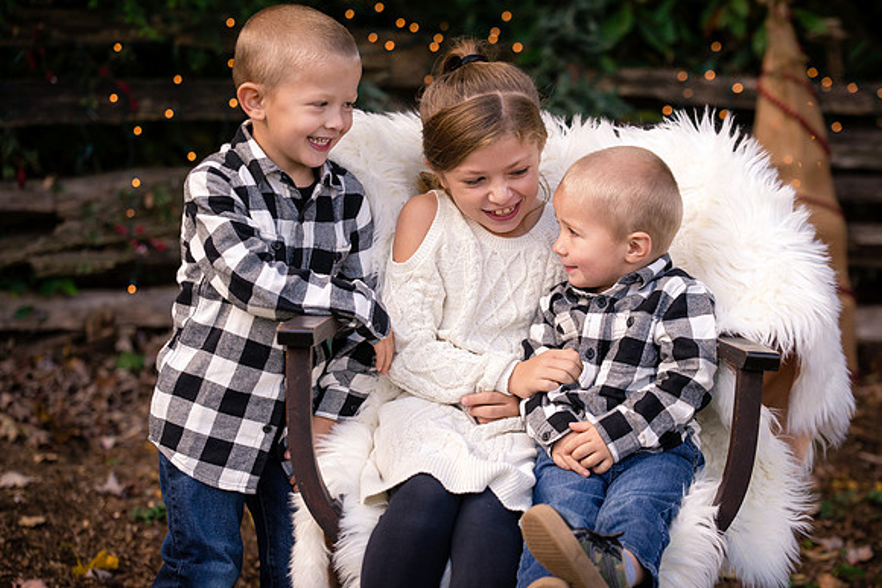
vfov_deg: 14.9
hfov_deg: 22.1
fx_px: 2254
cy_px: 294
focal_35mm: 92
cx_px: 441
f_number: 3.5
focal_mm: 92
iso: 400
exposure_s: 1/1000
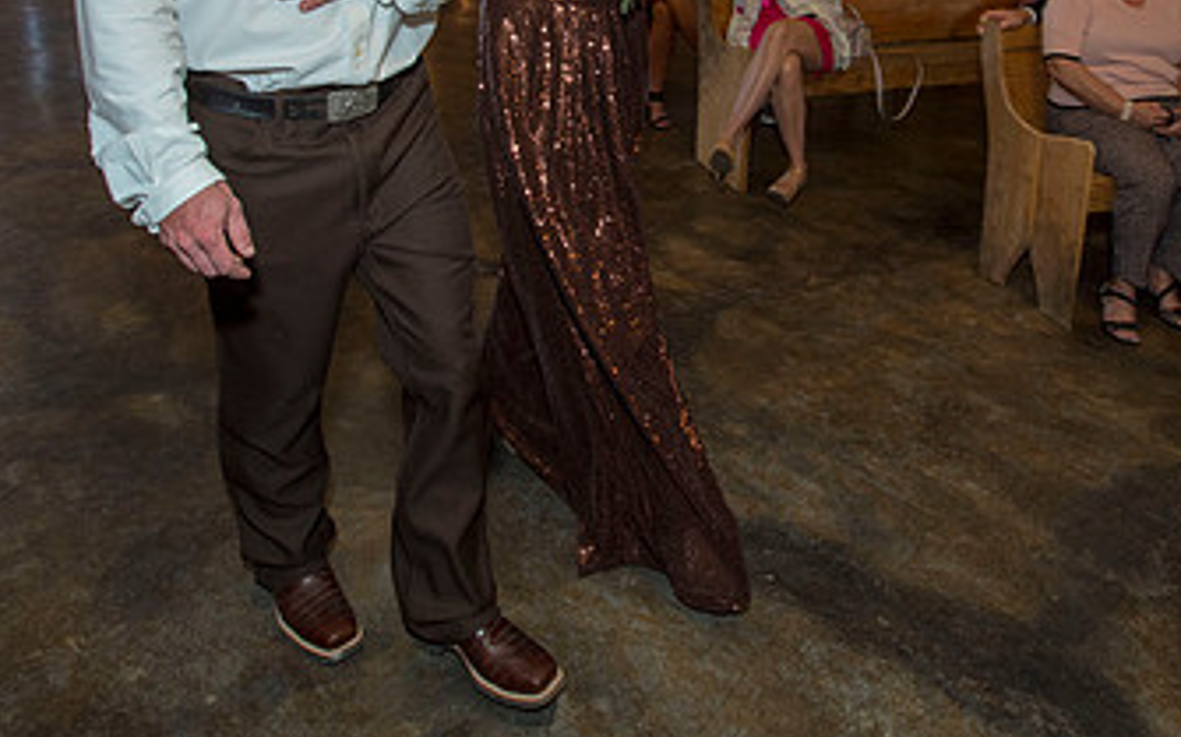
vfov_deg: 39.1
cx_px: 645
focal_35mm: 30
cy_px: 88
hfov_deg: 62.8
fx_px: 965
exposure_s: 1/125
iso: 1600
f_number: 6.3
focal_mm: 17
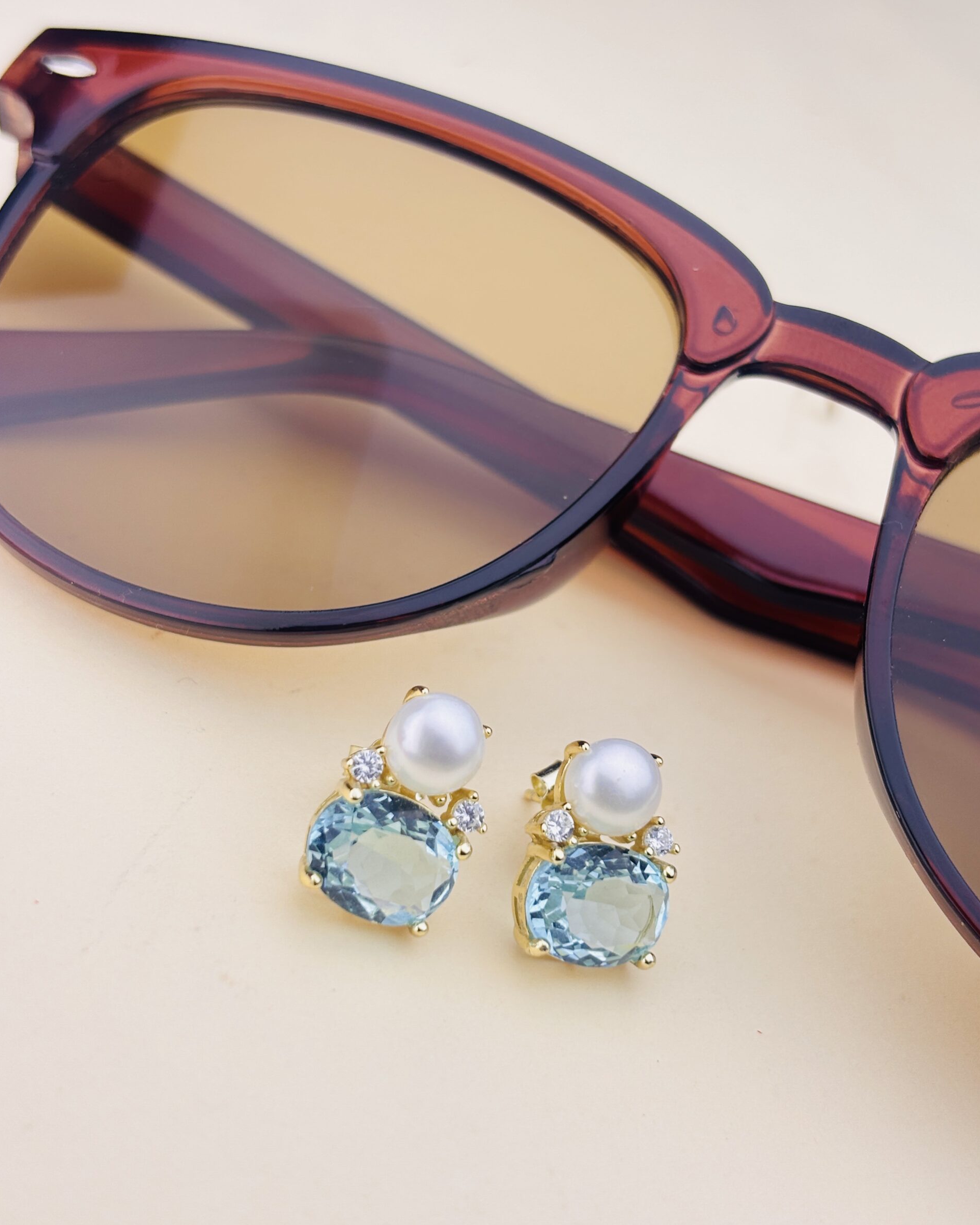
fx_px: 1994
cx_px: 496
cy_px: 647
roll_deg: -22.8
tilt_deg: -39.0
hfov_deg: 27.6
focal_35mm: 55
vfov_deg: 34.1
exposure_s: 1/2193
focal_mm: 5.96
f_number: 1.6
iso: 40
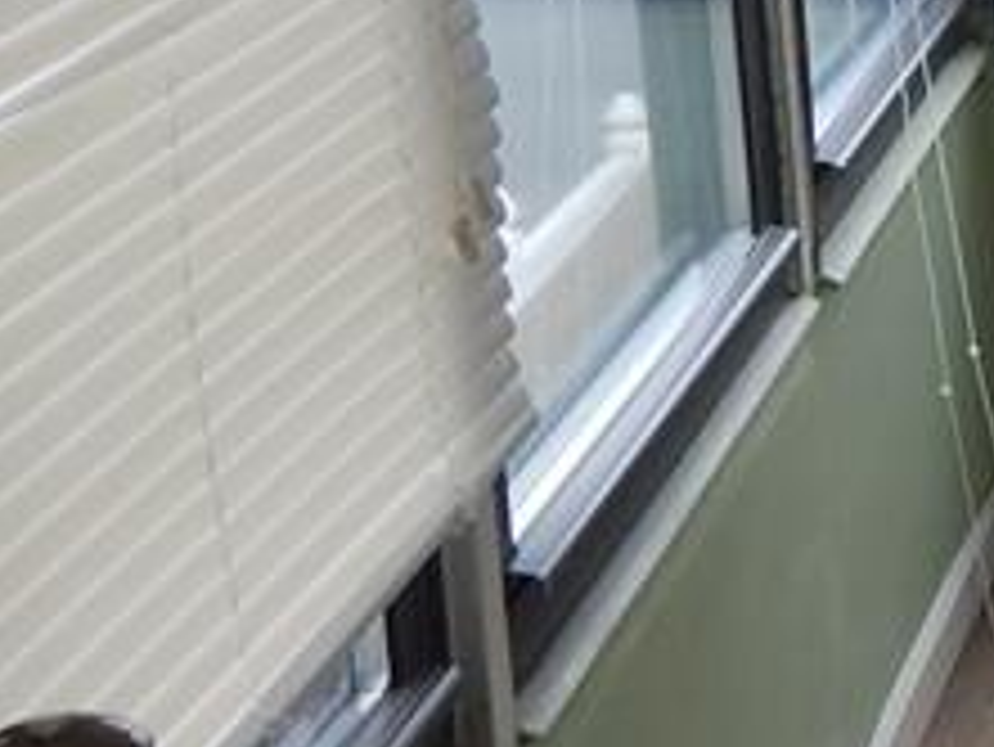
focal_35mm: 102
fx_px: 2931
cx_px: 2073
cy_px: 112
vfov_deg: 14.4
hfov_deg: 15.1
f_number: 3
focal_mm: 4
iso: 125
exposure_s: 1/50
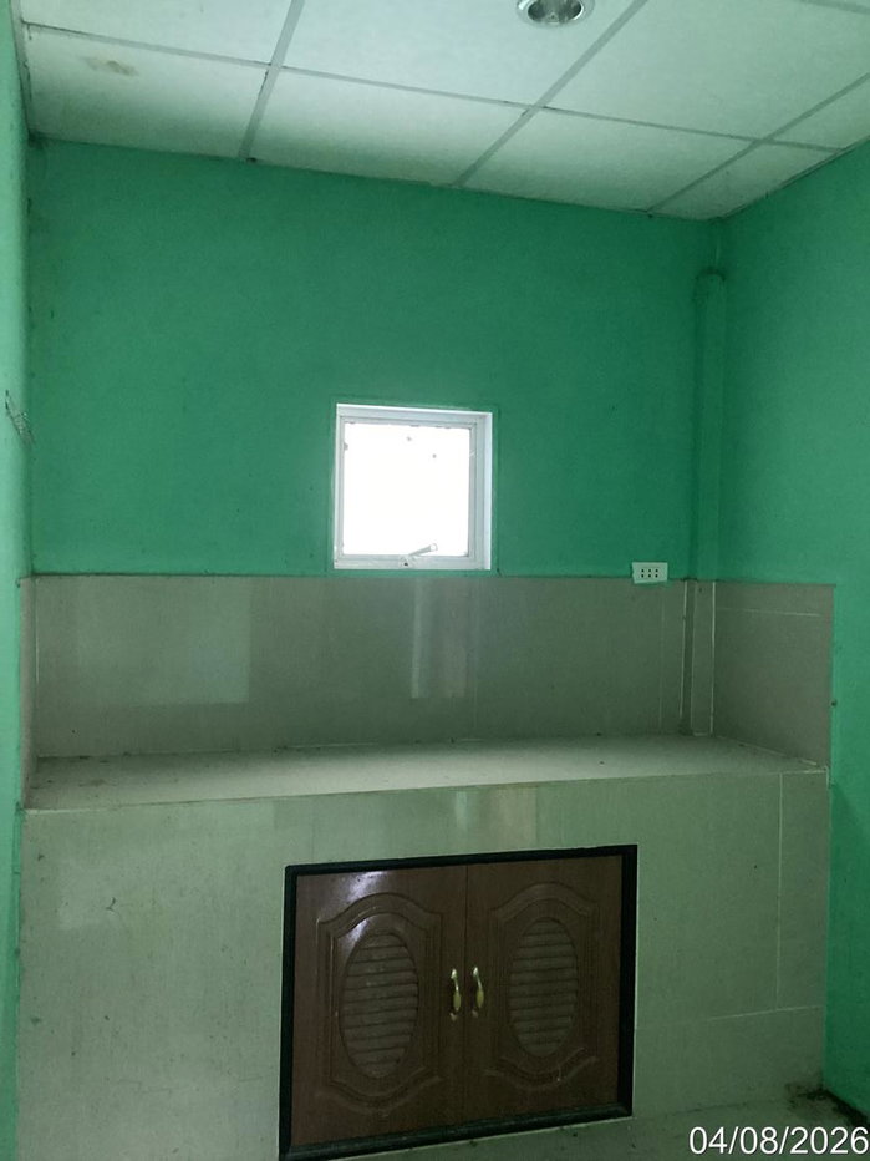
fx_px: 1039
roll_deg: -1.7
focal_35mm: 31
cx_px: 435
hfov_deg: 45.4
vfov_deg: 58.4
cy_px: 580
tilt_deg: -2.2
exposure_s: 1/25
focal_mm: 3.3
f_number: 2.4
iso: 400
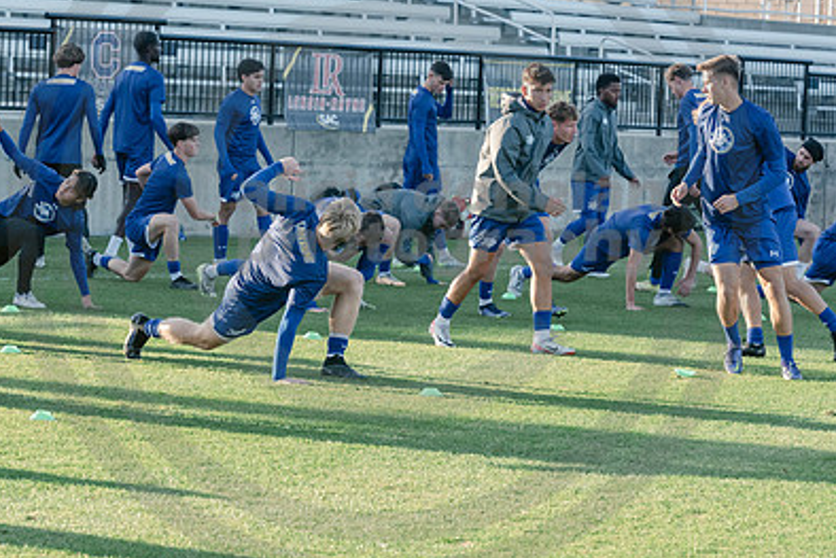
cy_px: 215
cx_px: 384
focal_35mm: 150
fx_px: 3484
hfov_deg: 13.7
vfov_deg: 9.2
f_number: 6.3
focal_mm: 102
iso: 1250
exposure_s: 1/1000
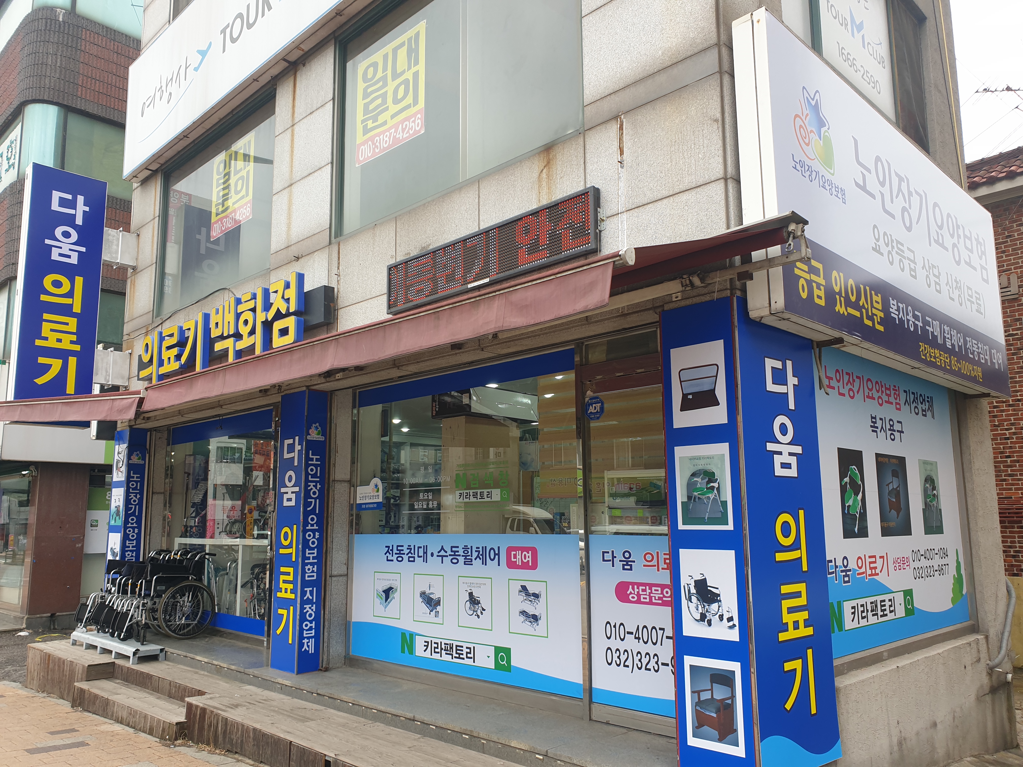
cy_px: 384
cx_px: 512
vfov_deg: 53.1
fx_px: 768
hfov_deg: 67.3
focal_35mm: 26
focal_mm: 4.3
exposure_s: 1/243
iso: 50
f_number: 2.4
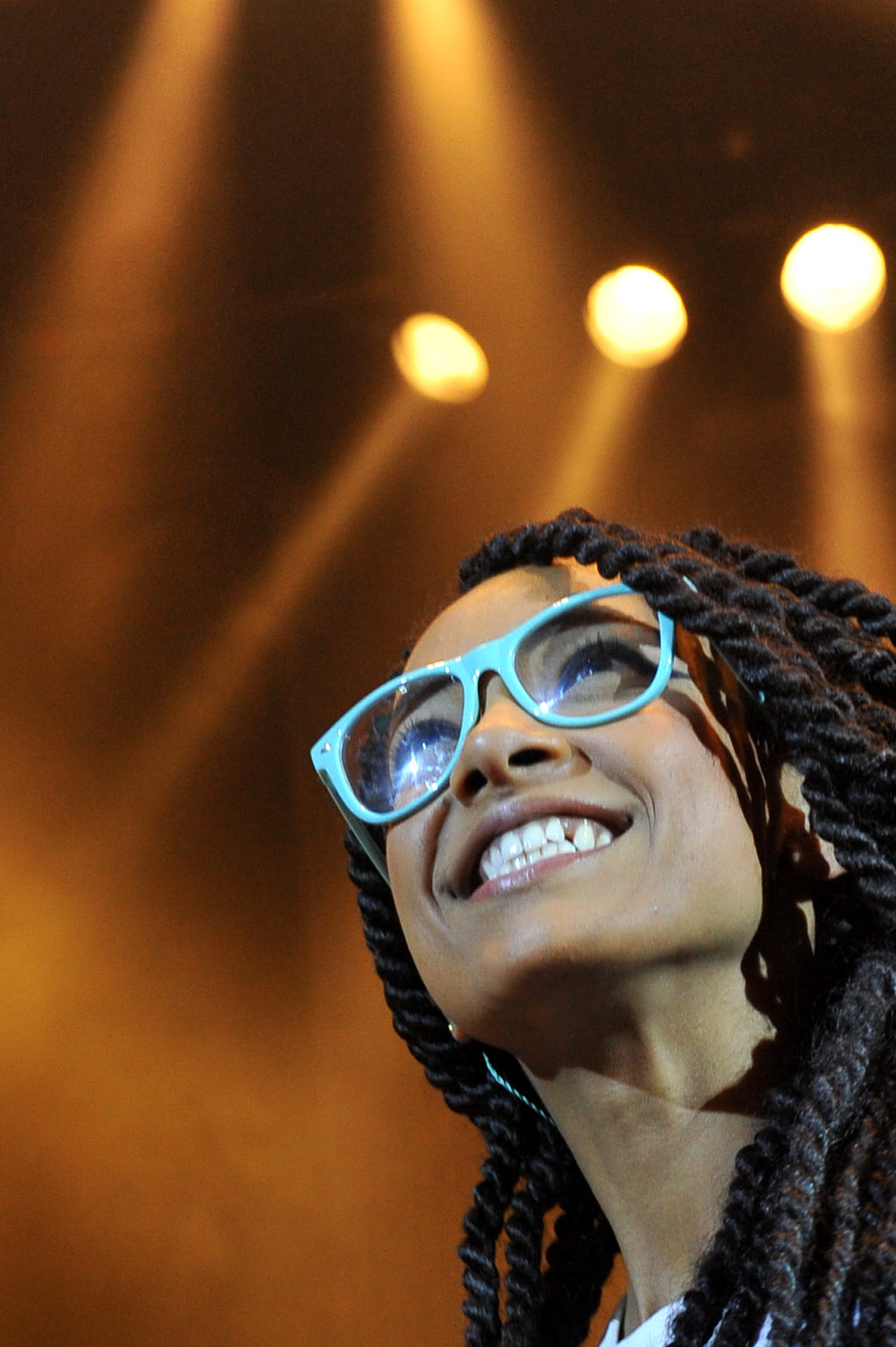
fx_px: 3924
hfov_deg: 13.0
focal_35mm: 105
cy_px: 1605
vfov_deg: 18.5
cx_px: 608
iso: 1250
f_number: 4
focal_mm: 38
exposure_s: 1/200
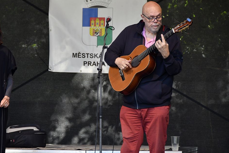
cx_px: 83
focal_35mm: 259
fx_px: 1645
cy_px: 77
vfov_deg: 5.3
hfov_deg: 8.0
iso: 1250
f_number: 5.6
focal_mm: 135
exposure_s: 1/320
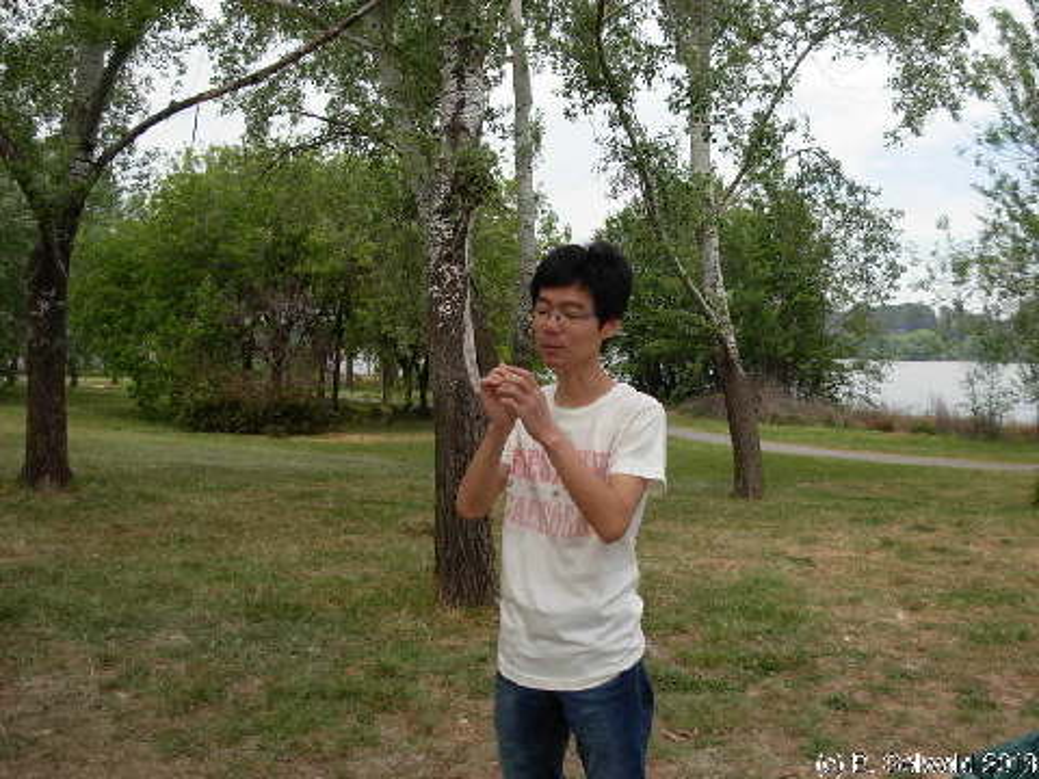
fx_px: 1141
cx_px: 520
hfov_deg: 49.0
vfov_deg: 37.7
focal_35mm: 38
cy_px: 390
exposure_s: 1/813
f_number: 2.9
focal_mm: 6.3
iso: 79
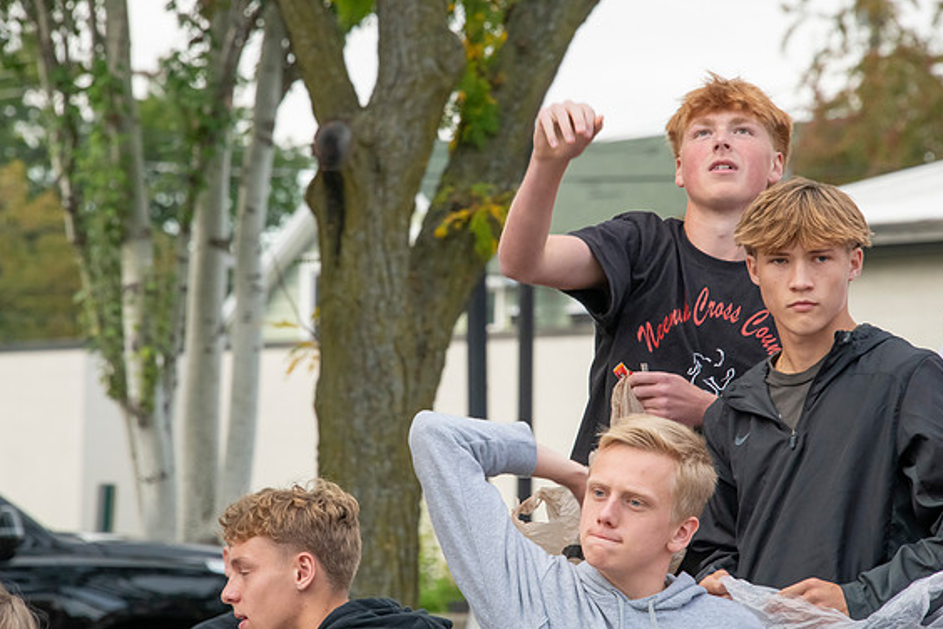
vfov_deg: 5.3
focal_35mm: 257
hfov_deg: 8.0
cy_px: 310
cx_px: 472
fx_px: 6731
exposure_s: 1/400
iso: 3200
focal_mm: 250
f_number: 11
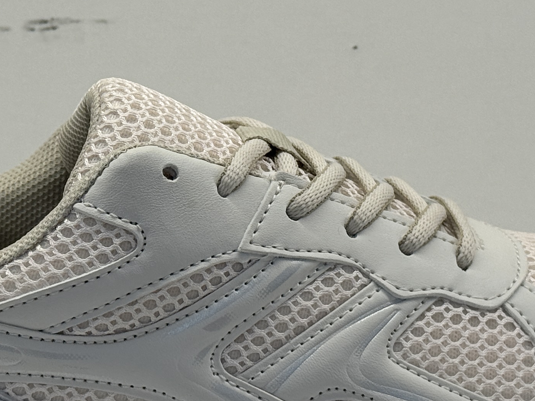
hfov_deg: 14.2
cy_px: 154
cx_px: 230
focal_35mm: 139
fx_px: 2148
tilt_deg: -12.3
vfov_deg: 10.7
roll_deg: +0.1
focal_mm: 6.76
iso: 64
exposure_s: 1/348
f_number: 1.78
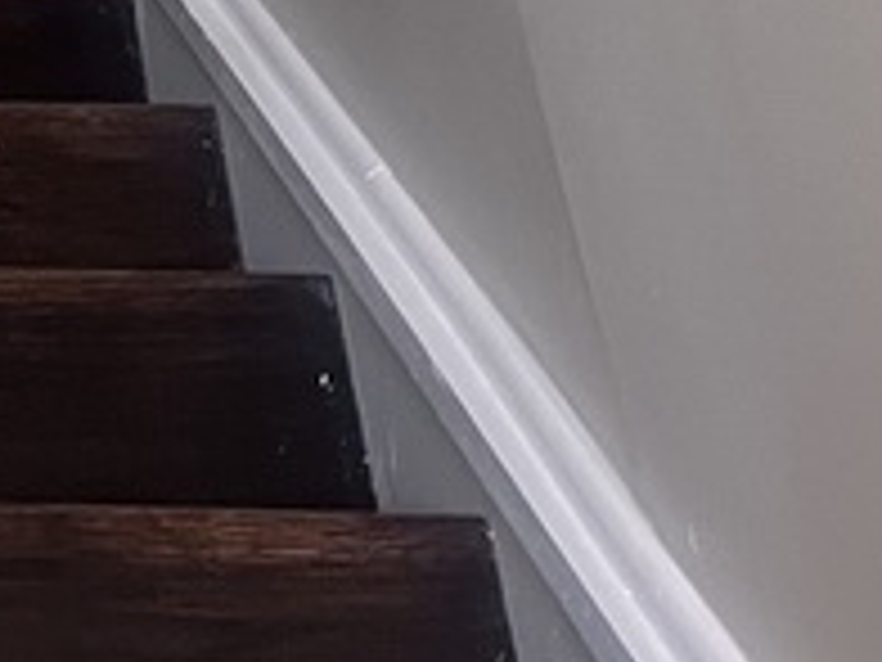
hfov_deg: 12.8
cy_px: -1121
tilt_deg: -36.8
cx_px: -616
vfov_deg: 9.0
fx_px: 3644
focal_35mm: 143
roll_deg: +0.8
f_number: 1.6
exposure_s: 1/60
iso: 250
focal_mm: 5.1
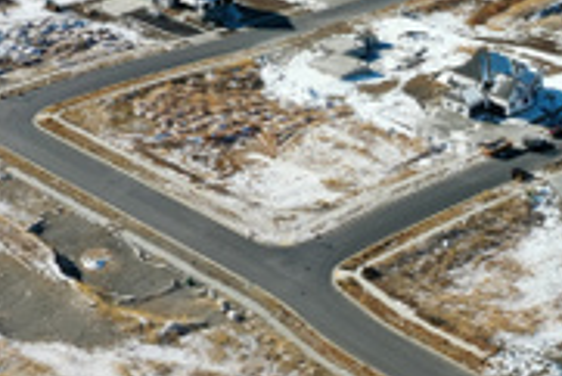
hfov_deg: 19.8
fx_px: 1547
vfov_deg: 13.8
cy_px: 79
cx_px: 609
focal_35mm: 99
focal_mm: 10.26
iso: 100
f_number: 6.3
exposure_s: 1/500
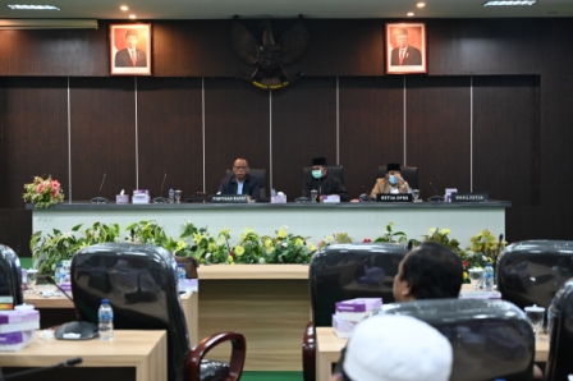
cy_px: 190
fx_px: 859
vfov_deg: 25.0
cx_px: 286
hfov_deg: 36.9
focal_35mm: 54
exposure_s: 1/60
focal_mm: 54
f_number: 4
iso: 3600
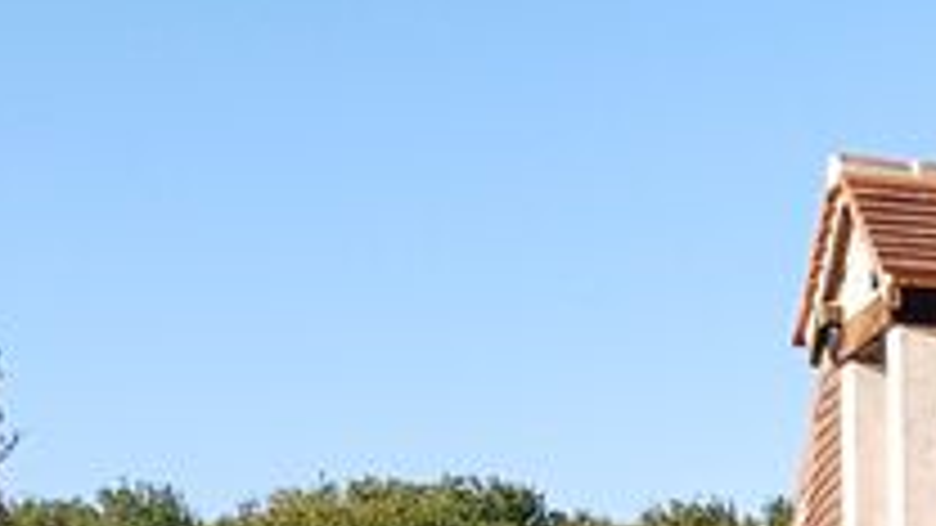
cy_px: 1025
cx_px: 1872
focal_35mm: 136
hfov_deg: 13.5
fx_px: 3375
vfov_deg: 8.5
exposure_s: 1/882
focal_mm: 4.2
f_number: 1.7
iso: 40
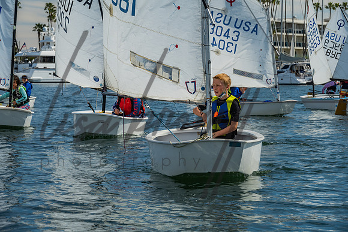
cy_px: 116
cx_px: 174
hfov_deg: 21.2
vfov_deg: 14.3
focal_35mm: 96
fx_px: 928
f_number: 10
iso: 250
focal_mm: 96
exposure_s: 1/250
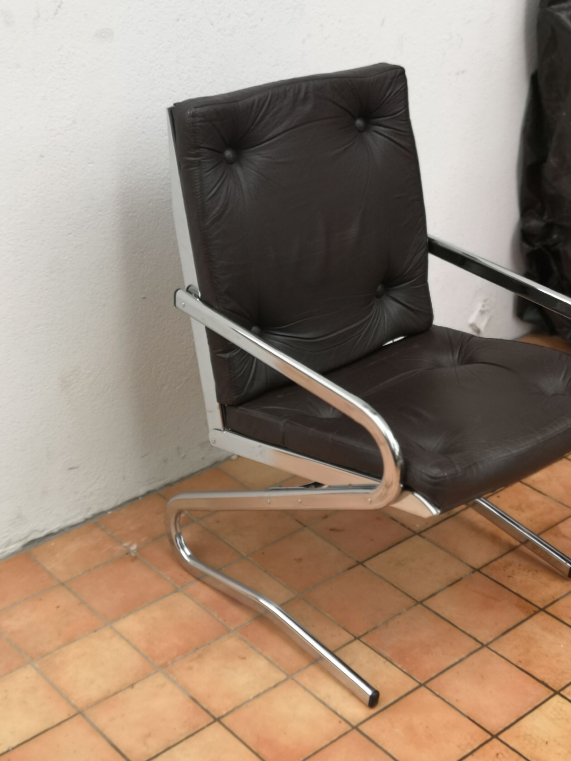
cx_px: 286
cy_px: 380
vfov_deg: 35.5
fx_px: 1188
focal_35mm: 54
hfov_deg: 27.0
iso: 64
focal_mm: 5.58
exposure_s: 1/120
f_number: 4
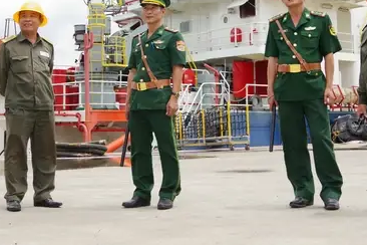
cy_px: 38
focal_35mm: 59
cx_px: 149
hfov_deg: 33.8
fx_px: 601
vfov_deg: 22.6
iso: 200
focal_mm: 18
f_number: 9
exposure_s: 1/180
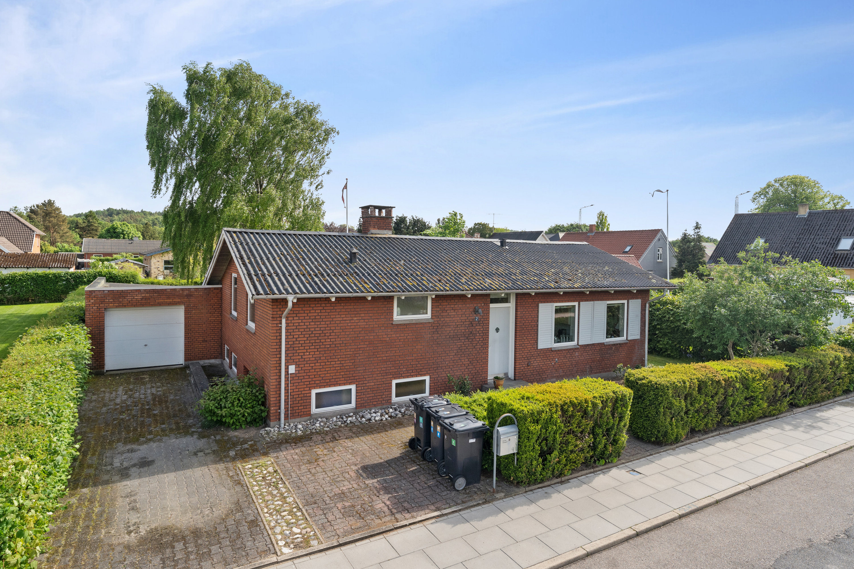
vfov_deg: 61.7
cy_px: 284
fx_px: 477
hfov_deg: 83.7
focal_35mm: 20
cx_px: 427
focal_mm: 20.1
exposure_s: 1/1250
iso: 1000
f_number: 6.3
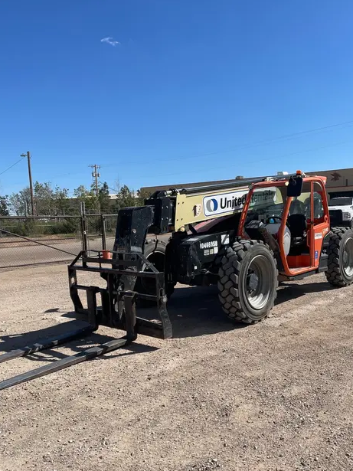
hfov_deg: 45.4
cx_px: 194
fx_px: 422
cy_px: 255
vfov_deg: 58.3
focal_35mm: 31
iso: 50
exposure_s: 1/5814
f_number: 1.6
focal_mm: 4.2
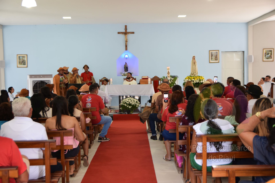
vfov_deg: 26.5
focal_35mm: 51
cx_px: 138
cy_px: 92
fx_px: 390
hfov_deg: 38.9
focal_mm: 34
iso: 560
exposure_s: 1/50
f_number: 3.2
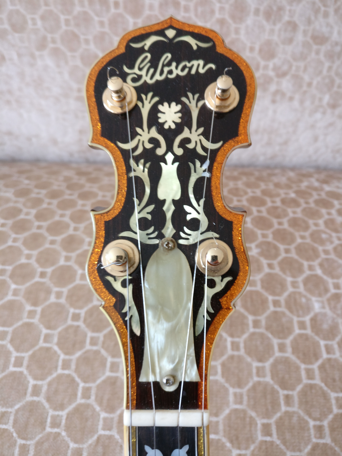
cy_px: 228
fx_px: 369
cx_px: 171
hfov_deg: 49.7
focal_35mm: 28
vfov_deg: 63.4
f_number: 2
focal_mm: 4.26
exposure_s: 1/17
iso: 640
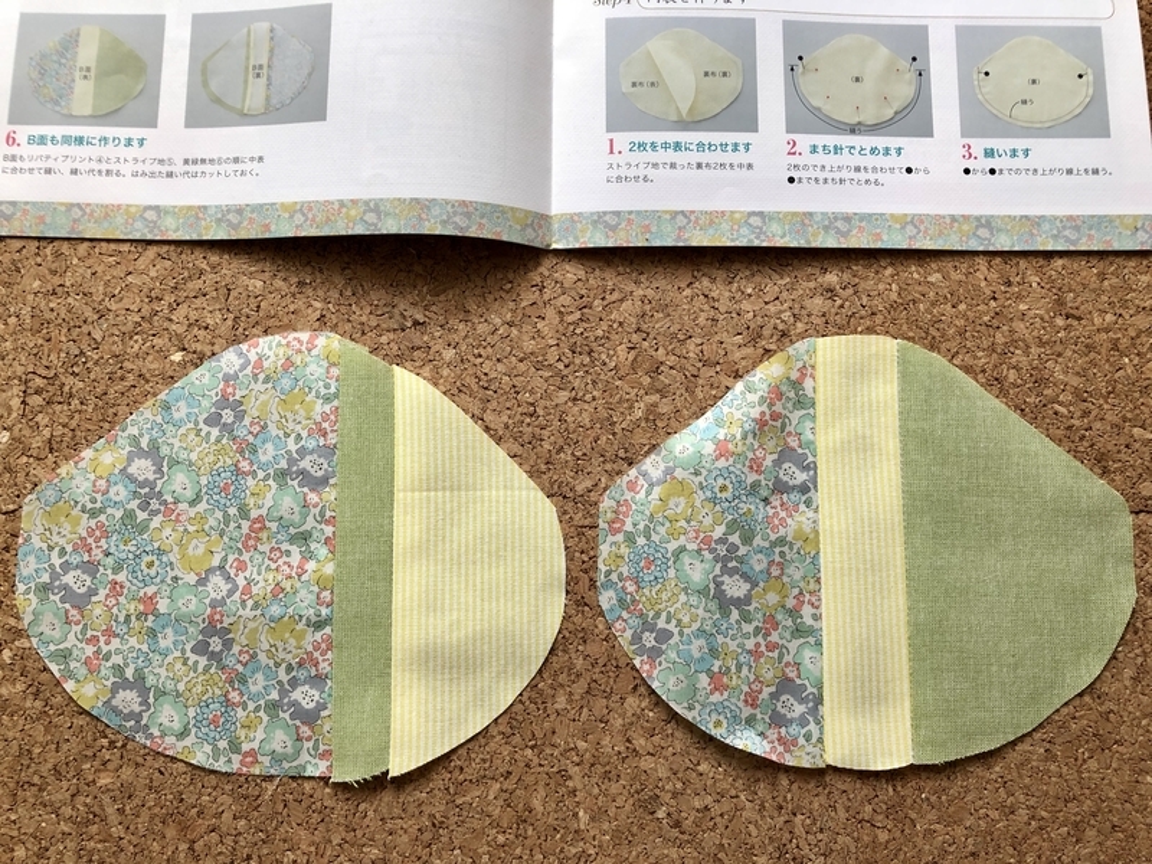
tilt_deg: -82.8
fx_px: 932
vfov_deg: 49.7
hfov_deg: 63.4
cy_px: 432
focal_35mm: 28
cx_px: 576
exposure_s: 1/40
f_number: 1.8
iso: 25
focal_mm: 4
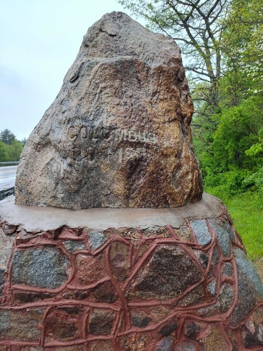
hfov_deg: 58.9
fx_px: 233
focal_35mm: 23
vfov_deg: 73.9
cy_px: 176
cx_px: 132
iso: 100
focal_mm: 5.56
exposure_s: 1/231
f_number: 1.8
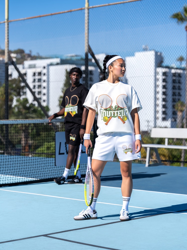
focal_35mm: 87
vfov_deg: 22.5
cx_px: 94
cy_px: 125
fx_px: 627
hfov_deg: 17.0
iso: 160
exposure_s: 1/1600
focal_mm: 110
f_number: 4
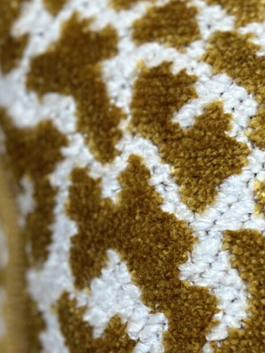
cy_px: 377
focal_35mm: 202
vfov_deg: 9.7
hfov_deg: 7.4
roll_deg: -0.3
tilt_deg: -16.2
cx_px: 116
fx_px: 2062
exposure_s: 1/238
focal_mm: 6.86
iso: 80
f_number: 1.78
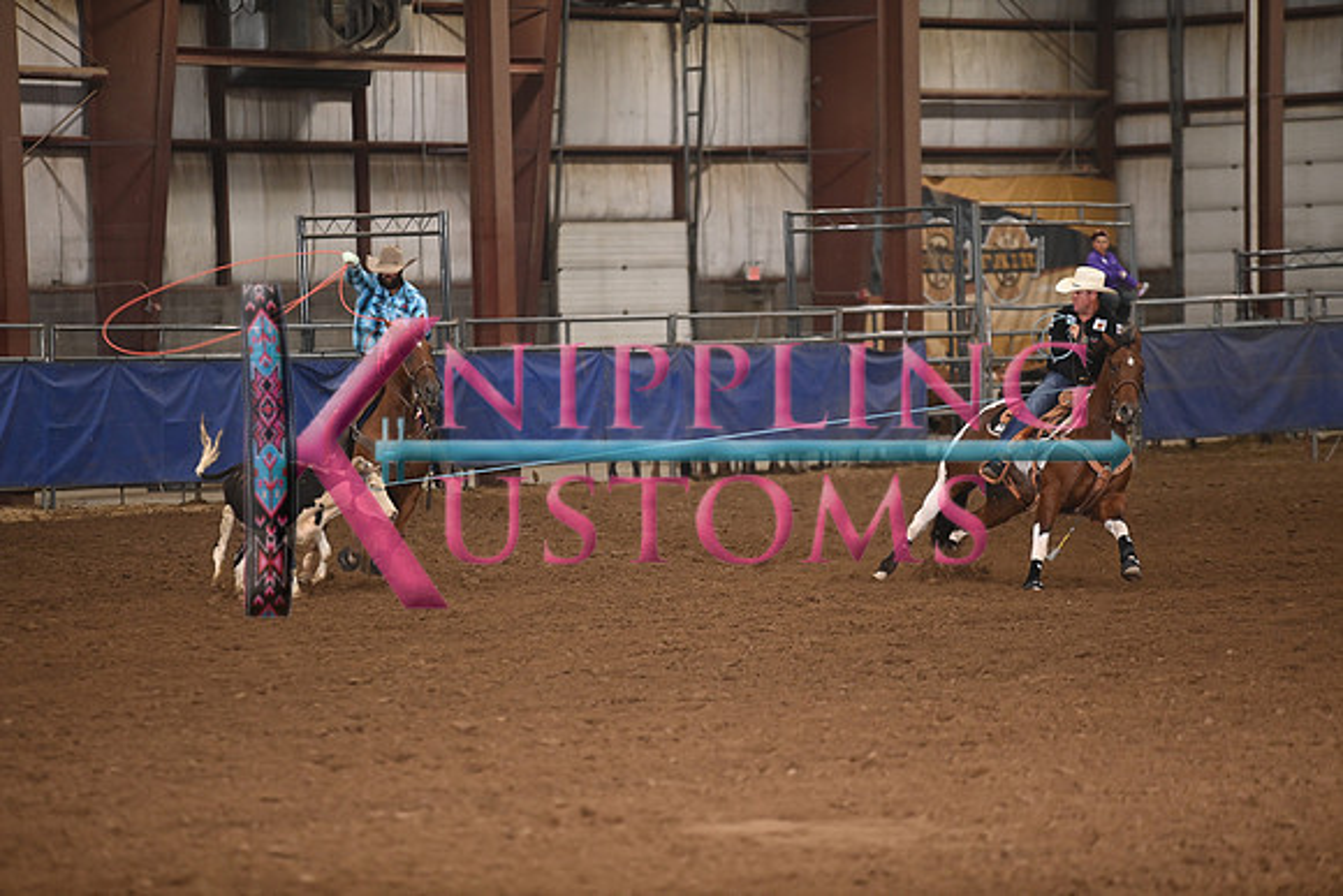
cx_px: 672
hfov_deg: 10.3
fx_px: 7463
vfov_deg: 6.9
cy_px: 448
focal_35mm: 200
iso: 2500
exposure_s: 1/500
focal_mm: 200
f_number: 2.8
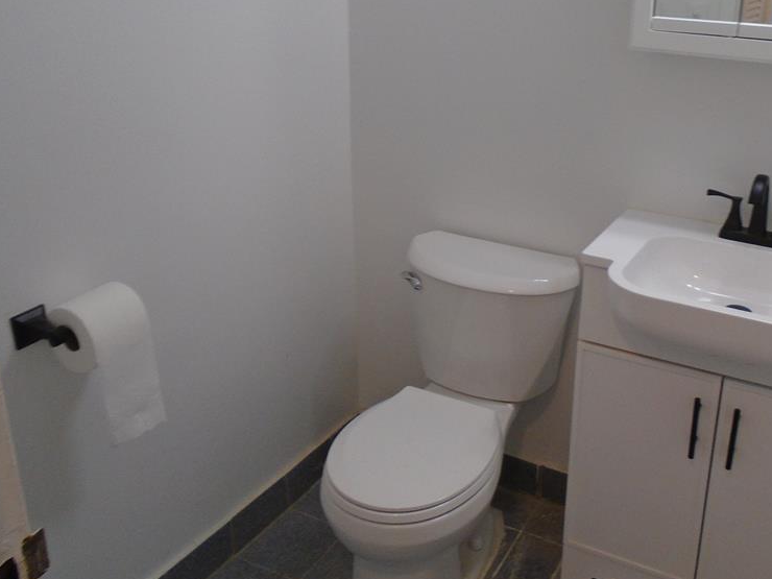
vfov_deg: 39.3
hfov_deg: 50.5
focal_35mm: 36
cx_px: 510
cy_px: 211
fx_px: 803
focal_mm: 4.6
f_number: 3.2
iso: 160
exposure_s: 1/40
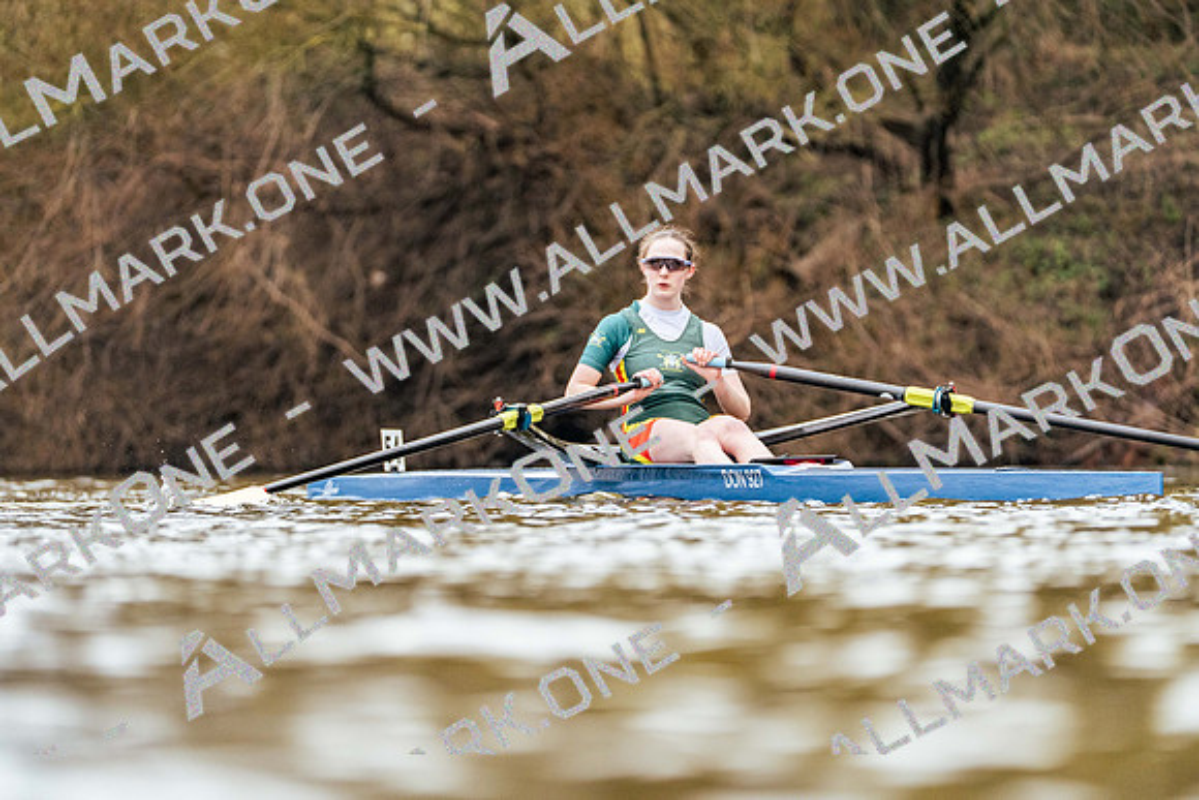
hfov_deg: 4.4
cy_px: 400
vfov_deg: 2.9
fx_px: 15657
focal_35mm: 470
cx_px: 600
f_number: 6.3
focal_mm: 470
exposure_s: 1/2000
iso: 3200
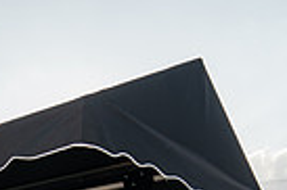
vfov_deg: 13.5
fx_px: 653
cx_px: 15
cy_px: 409
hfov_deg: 23.9
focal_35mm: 82
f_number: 8
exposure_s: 1/250
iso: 125
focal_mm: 25
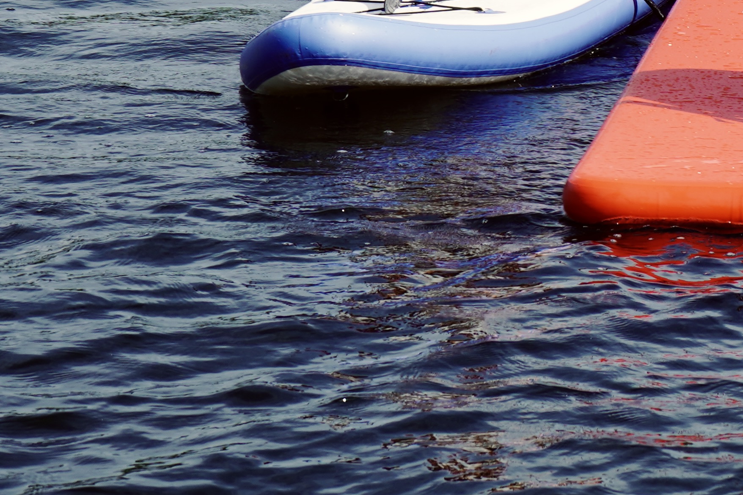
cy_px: -254
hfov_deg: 9.7
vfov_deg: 6.6
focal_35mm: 205
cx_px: 1175
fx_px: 4231
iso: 100
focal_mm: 60
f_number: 11
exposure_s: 1/160
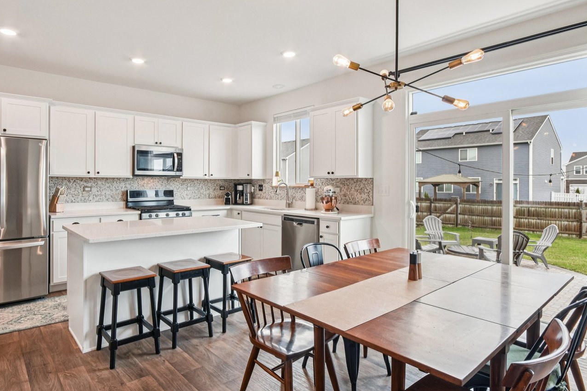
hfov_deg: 85.9
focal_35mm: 19
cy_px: 173
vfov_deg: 64.4
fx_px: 310
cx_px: 236
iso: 400
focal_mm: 10
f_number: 8
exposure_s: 1/100
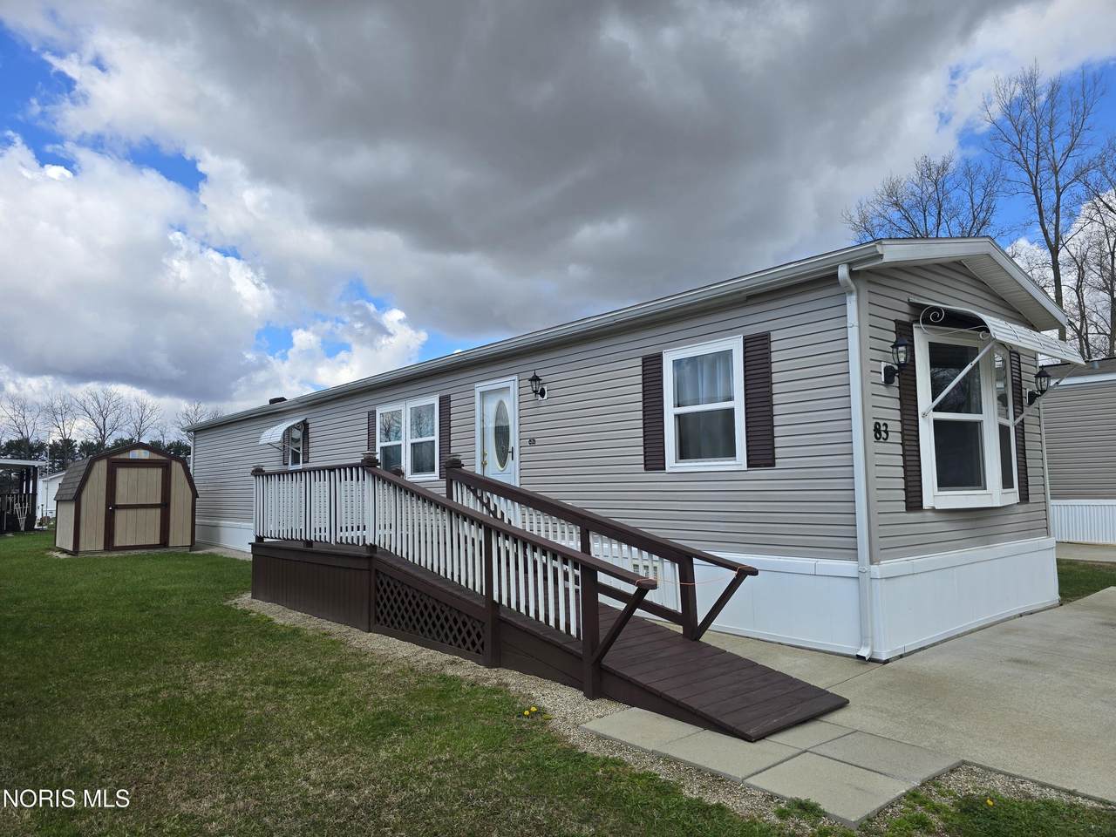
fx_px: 742
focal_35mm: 23
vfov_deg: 58.9
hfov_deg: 73.9
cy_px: 418
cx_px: 558
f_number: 1.7
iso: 12
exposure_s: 1/671
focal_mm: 6.3
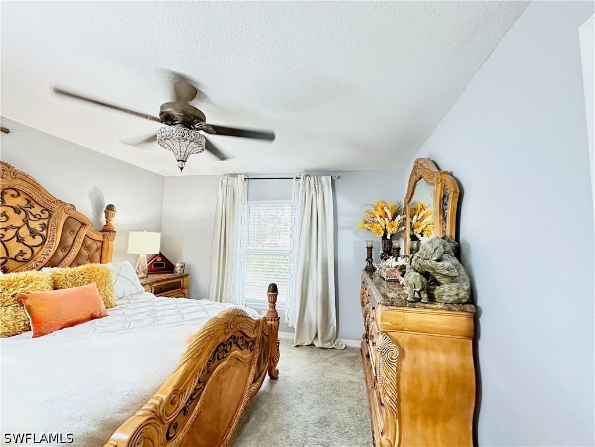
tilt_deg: +4.6
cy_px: 224
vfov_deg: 85.7
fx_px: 241
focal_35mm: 14
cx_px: 298
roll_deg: -1.4
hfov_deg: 102.1
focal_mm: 2.22
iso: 1000
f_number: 2.2
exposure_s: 1/60
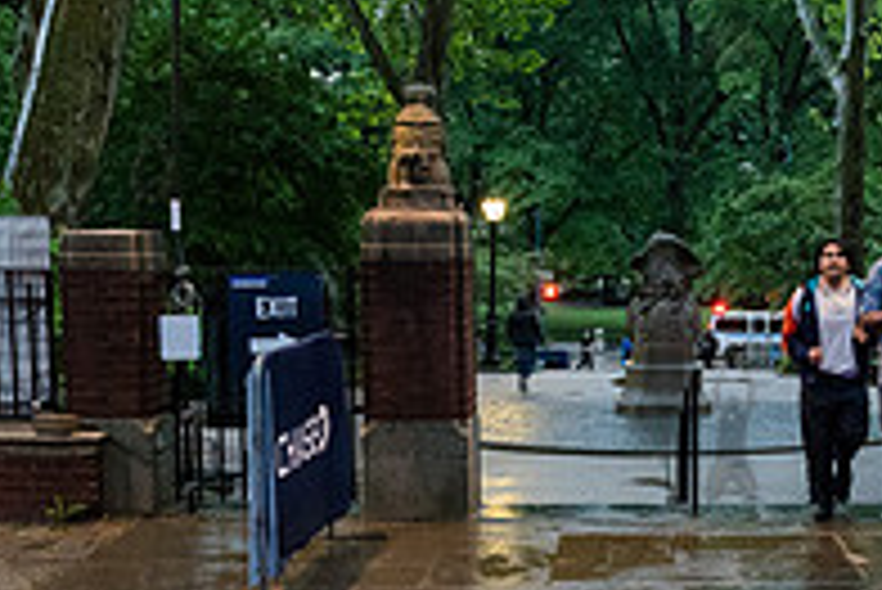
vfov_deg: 19.1
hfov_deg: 27.7
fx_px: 1741
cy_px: 421
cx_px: 729
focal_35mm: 71
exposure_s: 1/100
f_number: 3.5
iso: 6400
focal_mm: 24
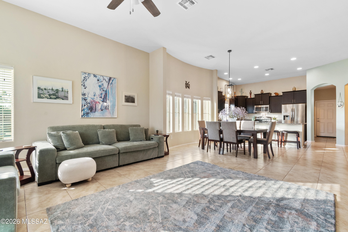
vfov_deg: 77.3
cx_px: 174
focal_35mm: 15
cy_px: 116
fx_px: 145
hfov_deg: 100.4
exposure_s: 1/6
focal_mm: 10
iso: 800
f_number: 11
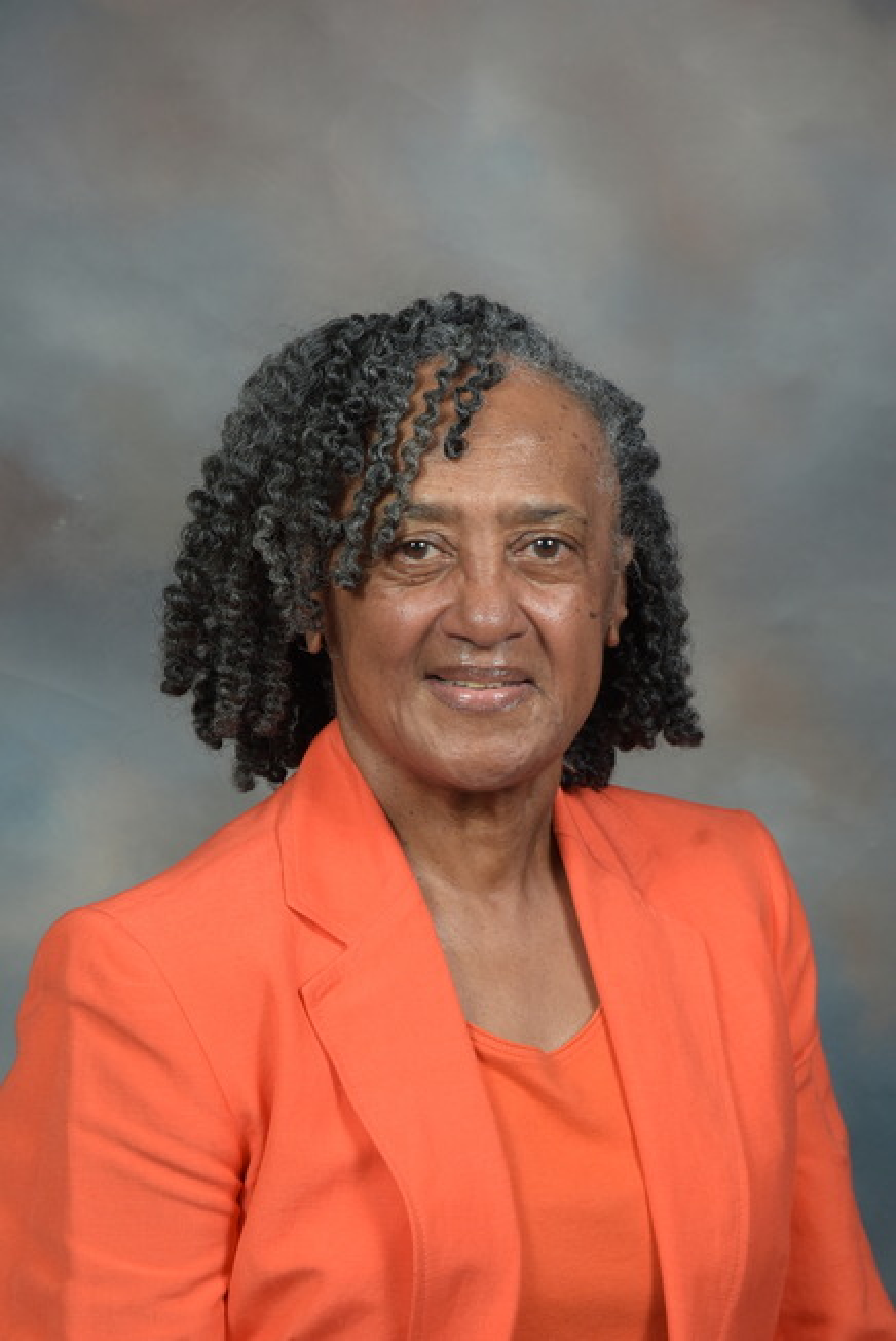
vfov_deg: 17.0
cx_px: 448
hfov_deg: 11.4
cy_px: 670
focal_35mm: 120
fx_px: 4470
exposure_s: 1/60
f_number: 10
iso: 400
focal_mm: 80
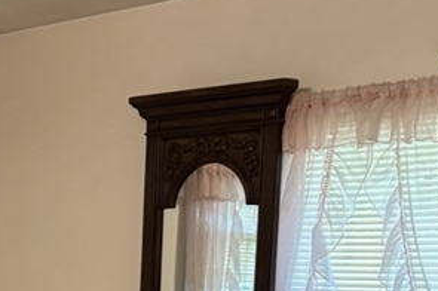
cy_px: 453
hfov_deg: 20.7
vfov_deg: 13.6
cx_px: -40
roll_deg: +1.2
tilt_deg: -9.3
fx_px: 1142
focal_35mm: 94
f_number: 1.6
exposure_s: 1/60
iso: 160
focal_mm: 5.96
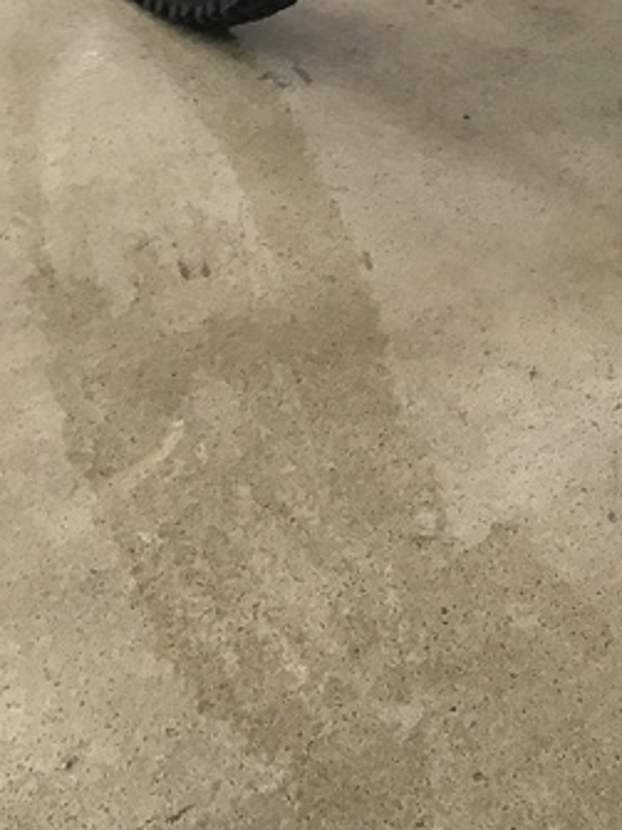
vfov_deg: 17.2
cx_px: 959
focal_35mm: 104
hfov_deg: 13.3
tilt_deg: -14.7
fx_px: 2493
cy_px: -379
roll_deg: -3.5
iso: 50
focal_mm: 4.15
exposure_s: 1/33
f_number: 2.2
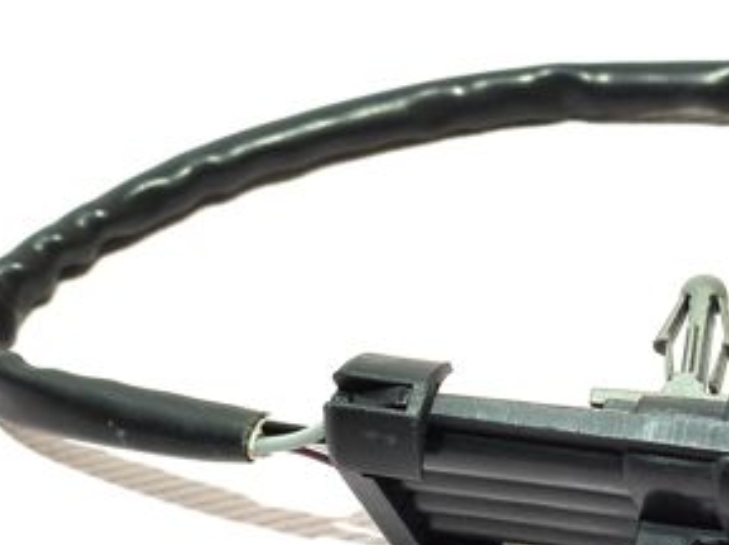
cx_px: 568
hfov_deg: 17.3
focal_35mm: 113
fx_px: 2377
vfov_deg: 13.0
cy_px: 458
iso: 292
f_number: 1.75
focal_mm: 4.75
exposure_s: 1/100
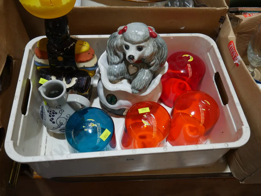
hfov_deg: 56.8
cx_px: 130
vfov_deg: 44.2
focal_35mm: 32
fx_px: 241
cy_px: 98
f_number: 3.6
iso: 200
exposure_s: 1/100
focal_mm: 16
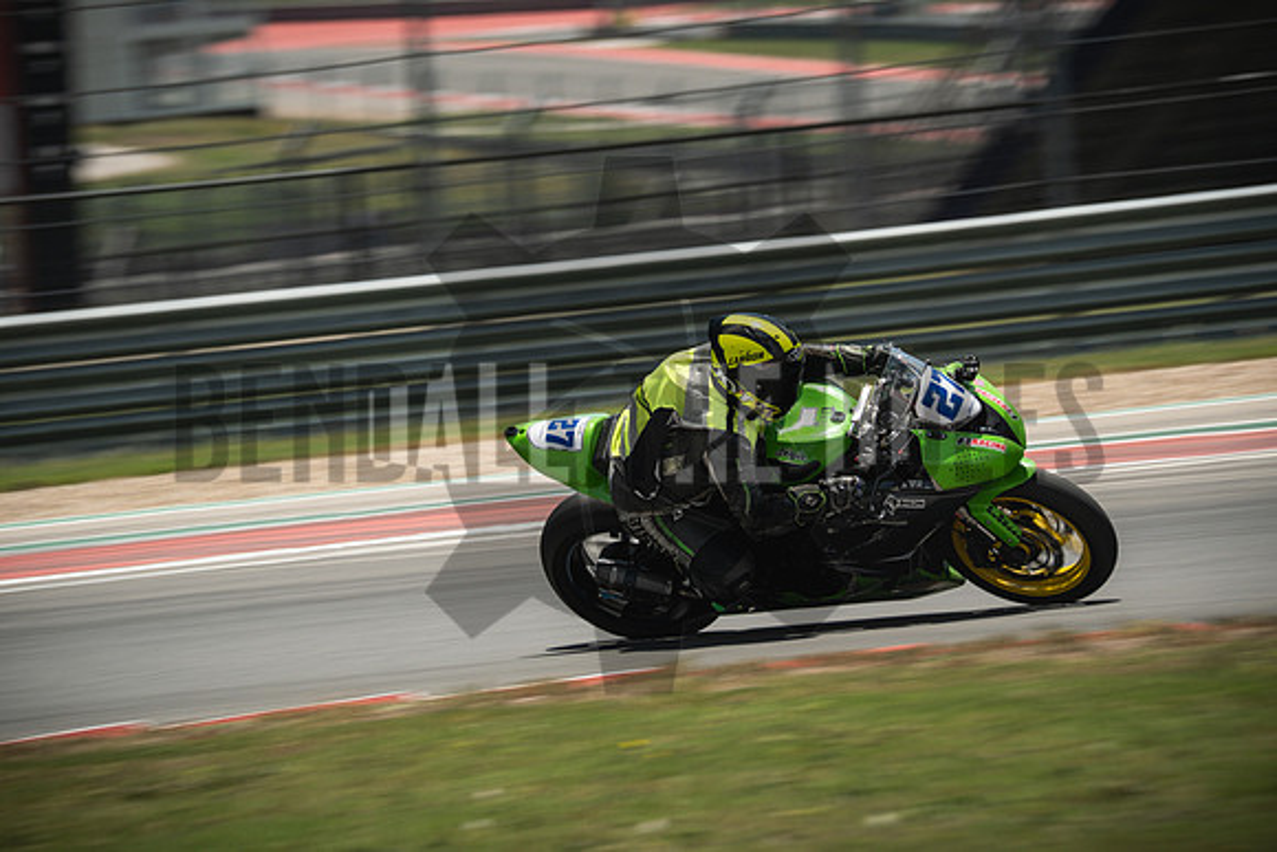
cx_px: 638
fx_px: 13411
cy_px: 426
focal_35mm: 378
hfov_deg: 5.5
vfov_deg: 3.6
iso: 160
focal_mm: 252.1
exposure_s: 1/250
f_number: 8
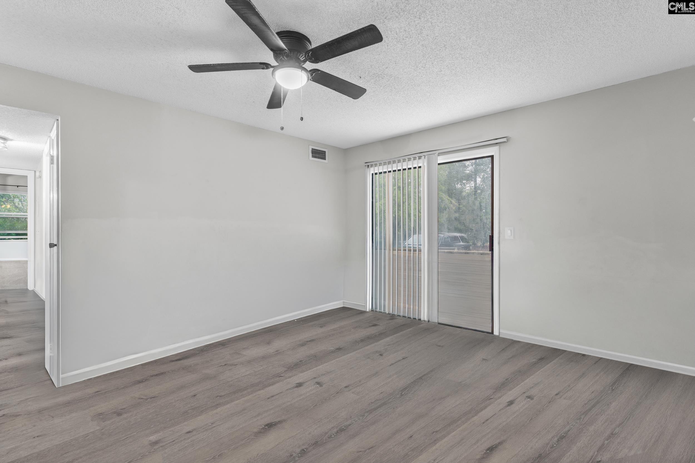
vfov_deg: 72.1
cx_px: 348
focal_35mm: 16
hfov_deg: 95.0
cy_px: 232
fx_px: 319
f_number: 6.3
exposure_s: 1/2
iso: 200
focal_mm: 11
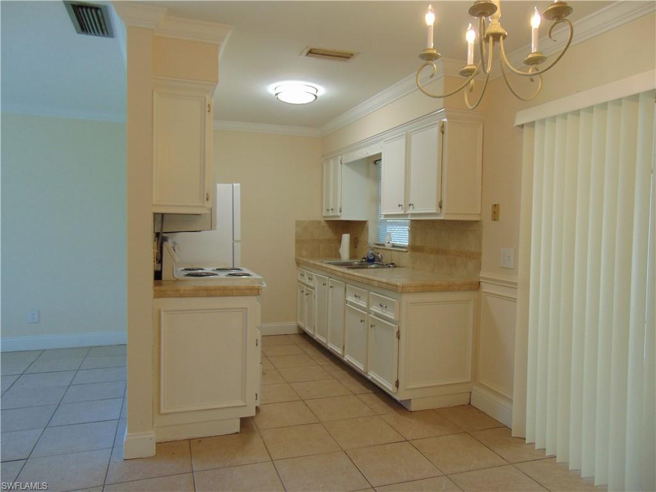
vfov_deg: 54.9
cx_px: 328
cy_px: 246
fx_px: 474
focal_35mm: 25
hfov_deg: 69.4
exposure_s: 1/30
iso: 100
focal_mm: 4.5
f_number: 3
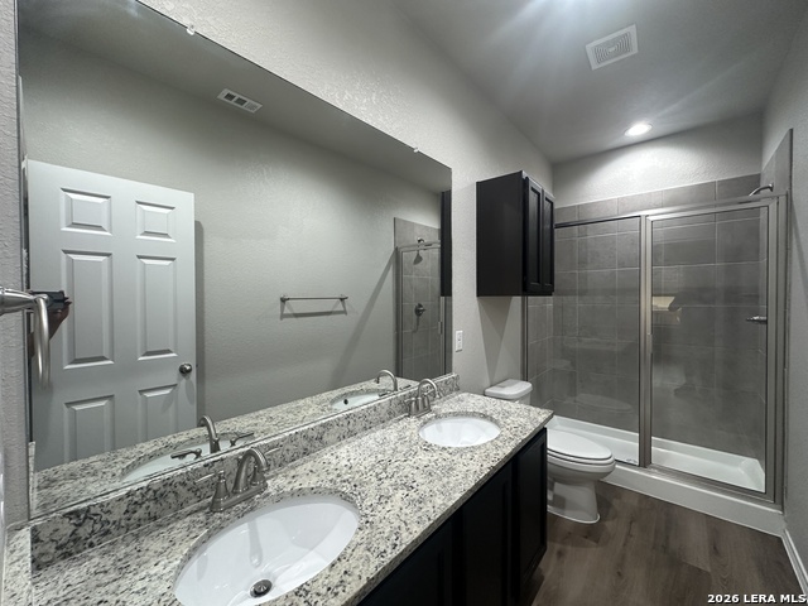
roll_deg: +0.1
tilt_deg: -0.6
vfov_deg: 85.7
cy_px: 303
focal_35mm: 14
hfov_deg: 102.1
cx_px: 404
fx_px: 327
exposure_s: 1/60
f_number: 2.2
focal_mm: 2.22
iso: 160
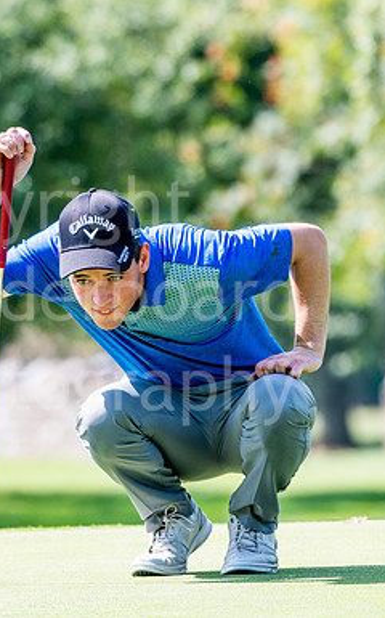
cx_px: 91
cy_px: 309
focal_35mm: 784
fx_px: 13186
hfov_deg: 1.7
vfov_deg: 2.7
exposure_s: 1/1000
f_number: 5.6
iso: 800
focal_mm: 340
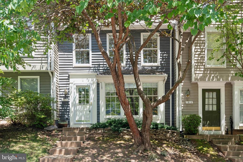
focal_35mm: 35
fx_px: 236
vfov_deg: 37.9
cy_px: 81
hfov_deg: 54.4
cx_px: 122
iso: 125
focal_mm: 35
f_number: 8
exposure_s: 1/40
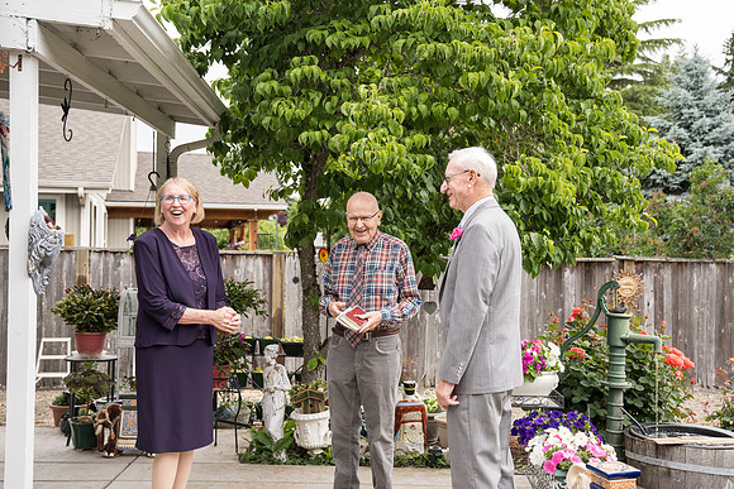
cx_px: 367
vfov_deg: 33.4
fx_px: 816
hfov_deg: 48.4
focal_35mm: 40
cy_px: 244
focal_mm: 40
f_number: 4
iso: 320
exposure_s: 1/500
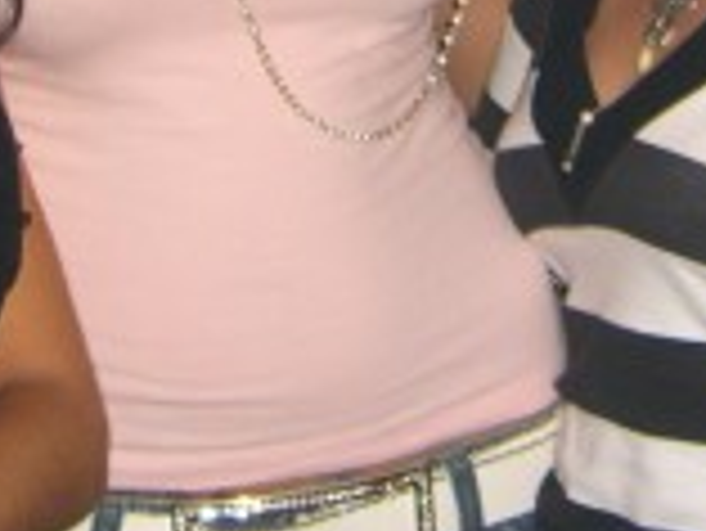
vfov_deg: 9.8
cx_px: 252
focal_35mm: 145
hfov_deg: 13.6
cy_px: -382
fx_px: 2960
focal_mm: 7.9
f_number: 2.8
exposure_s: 1/60
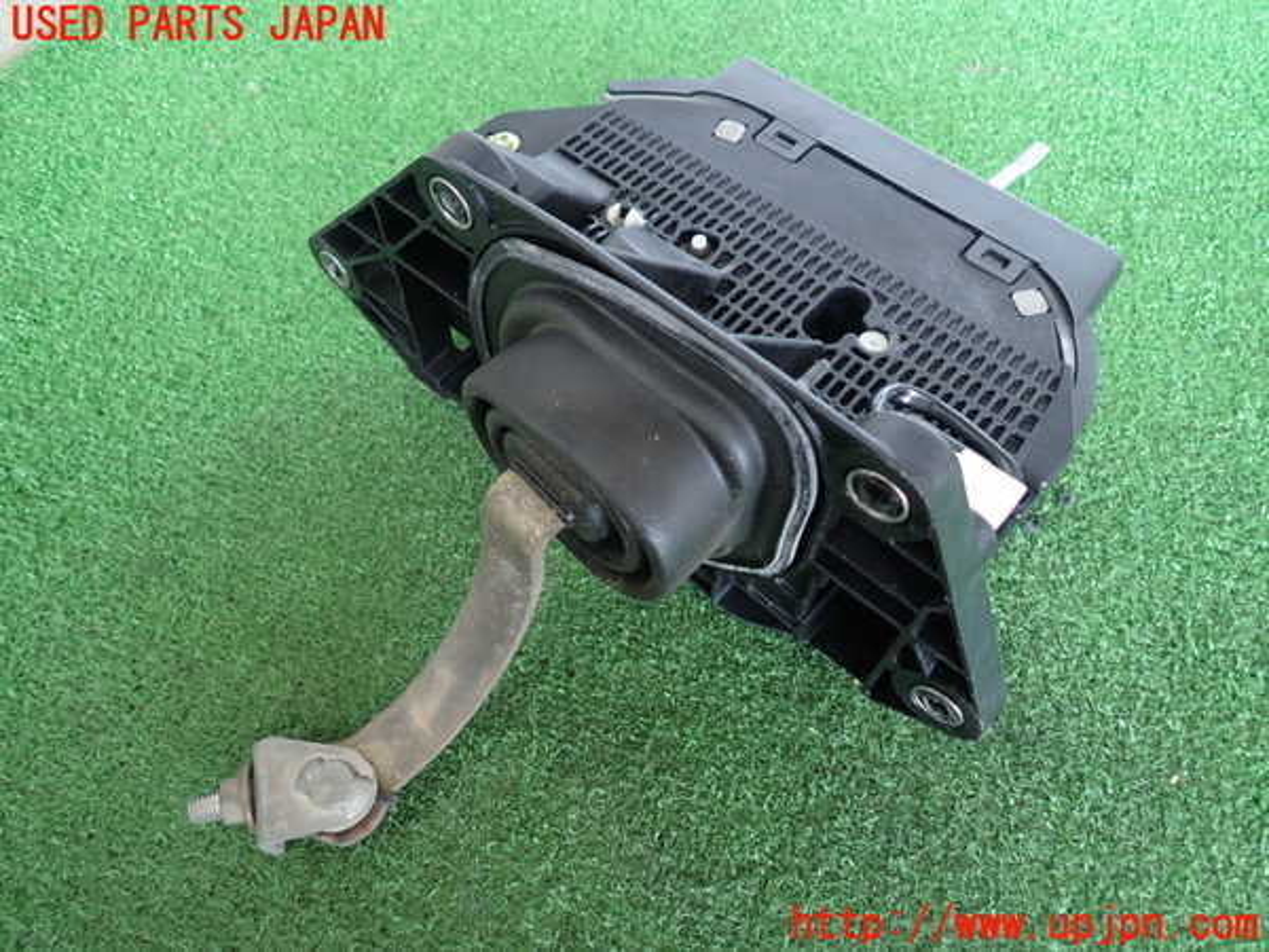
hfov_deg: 69.4
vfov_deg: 54.9
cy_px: 476
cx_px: 634
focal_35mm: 25
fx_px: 916
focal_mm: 4.5
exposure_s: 1/50
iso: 200
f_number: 2
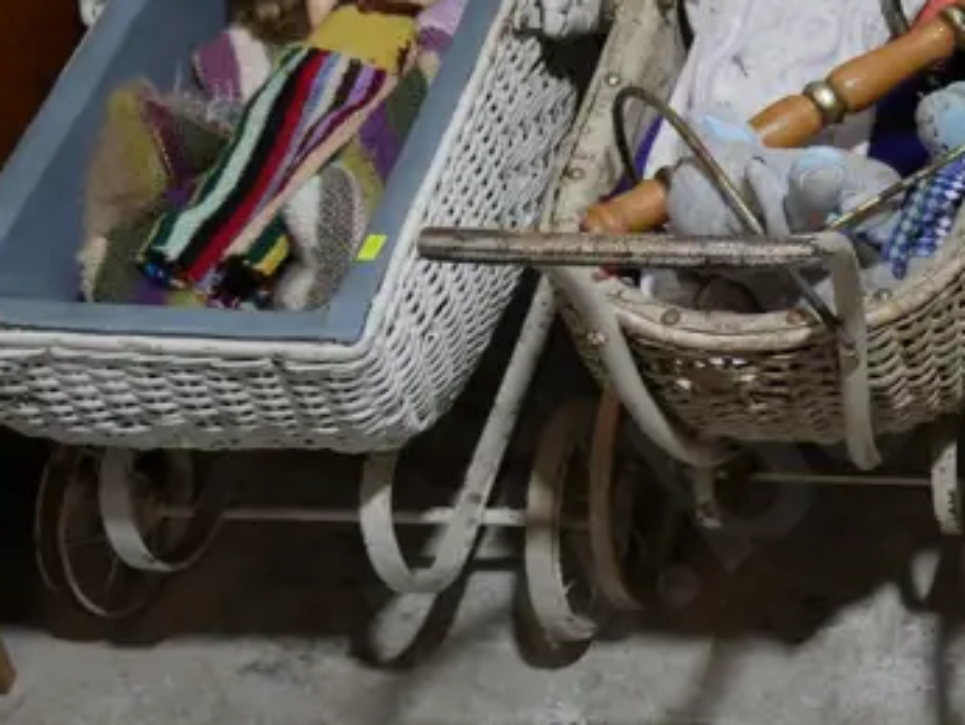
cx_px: 1303
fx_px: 2315
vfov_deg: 17.5
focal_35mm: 83
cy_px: 57
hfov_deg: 21.1
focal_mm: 14
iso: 200
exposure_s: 1/100
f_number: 3.5
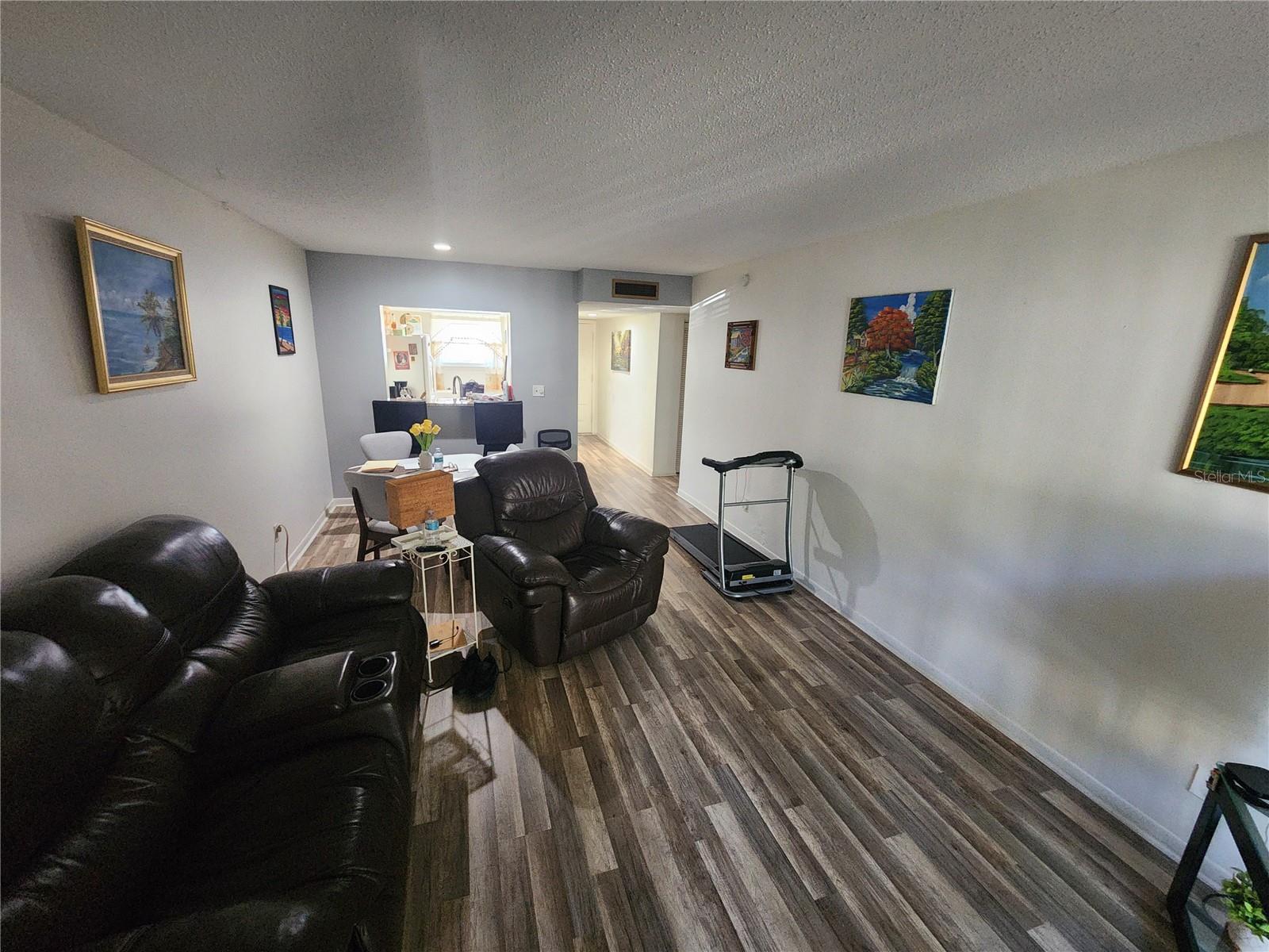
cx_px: 634
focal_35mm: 13
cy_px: 476
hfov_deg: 106.2
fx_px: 477
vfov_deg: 89.9
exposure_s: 1/30
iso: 640
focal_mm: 2.2
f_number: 2.2
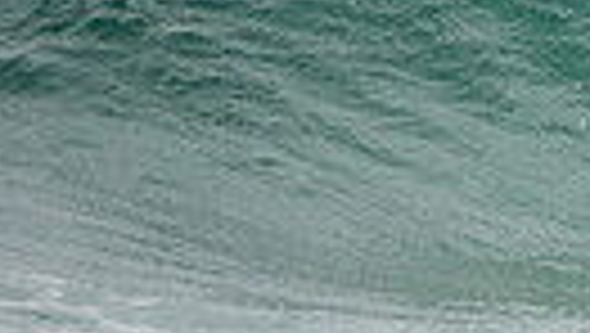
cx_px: 1266
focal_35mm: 2752
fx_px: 43097
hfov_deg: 0.8
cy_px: 88
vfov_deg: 0.4
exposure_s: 1/1600
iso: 320
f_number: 5.6
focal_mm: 390
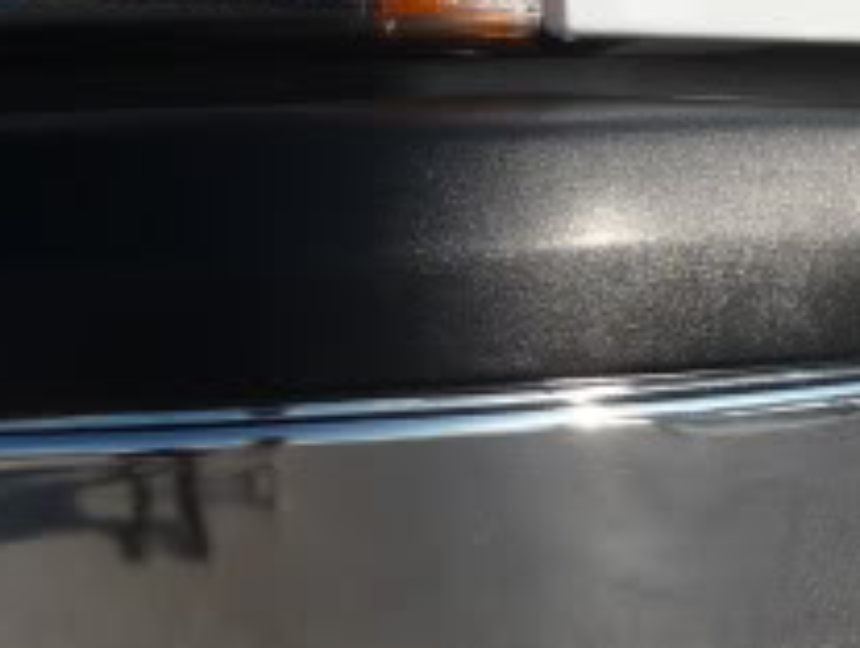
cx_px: 1703
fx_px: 3932
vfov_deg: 9.4
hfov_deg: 11.3
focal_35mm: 158
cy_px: 212
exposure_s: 1/200
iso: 100
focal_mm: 5.3
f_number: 8
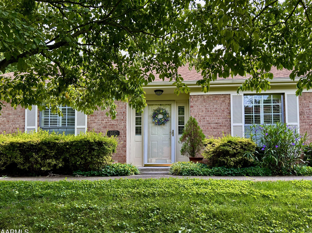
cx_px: 163
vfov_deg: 49.7
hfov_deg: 63.4
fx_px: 252
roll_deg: +0.8
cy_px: 118
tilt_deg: +8.5
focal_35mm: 28
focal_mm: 5.7
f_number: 1.5
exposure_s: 1/418
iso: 50
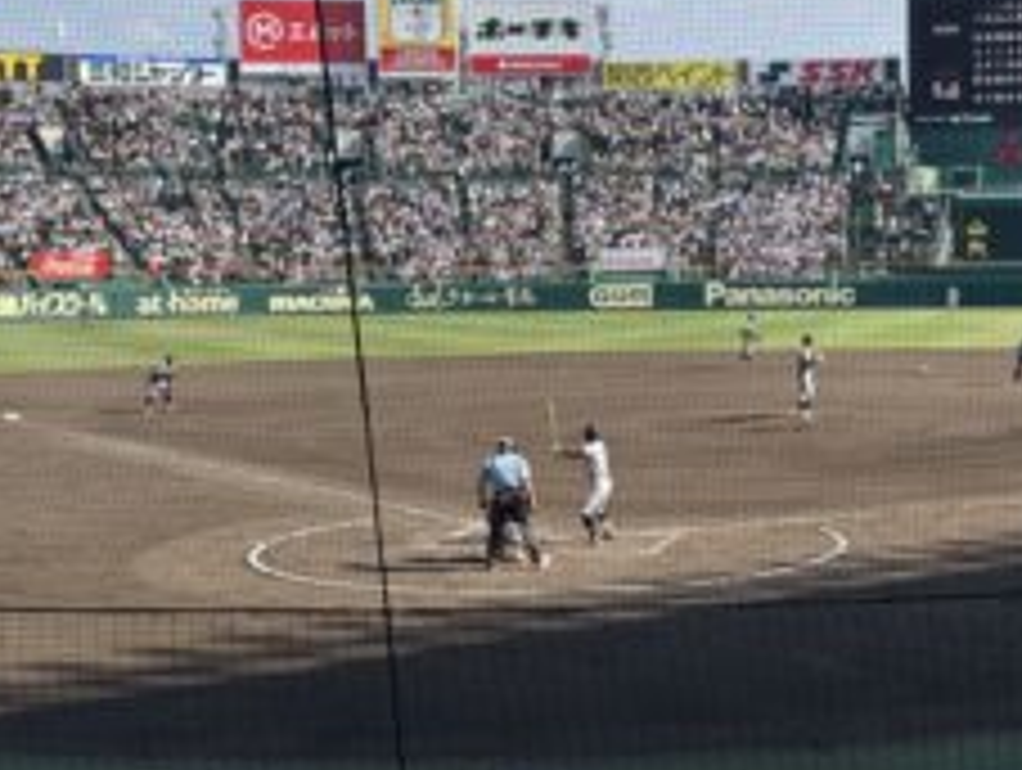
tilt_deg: -1.9
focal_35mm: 76
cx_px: 693
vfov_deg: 19.4
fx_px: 2247
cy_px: 320
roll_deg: +0.9
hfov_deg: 25.5
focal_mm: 6.76
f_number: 1.78
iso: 64
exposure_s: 1/3425
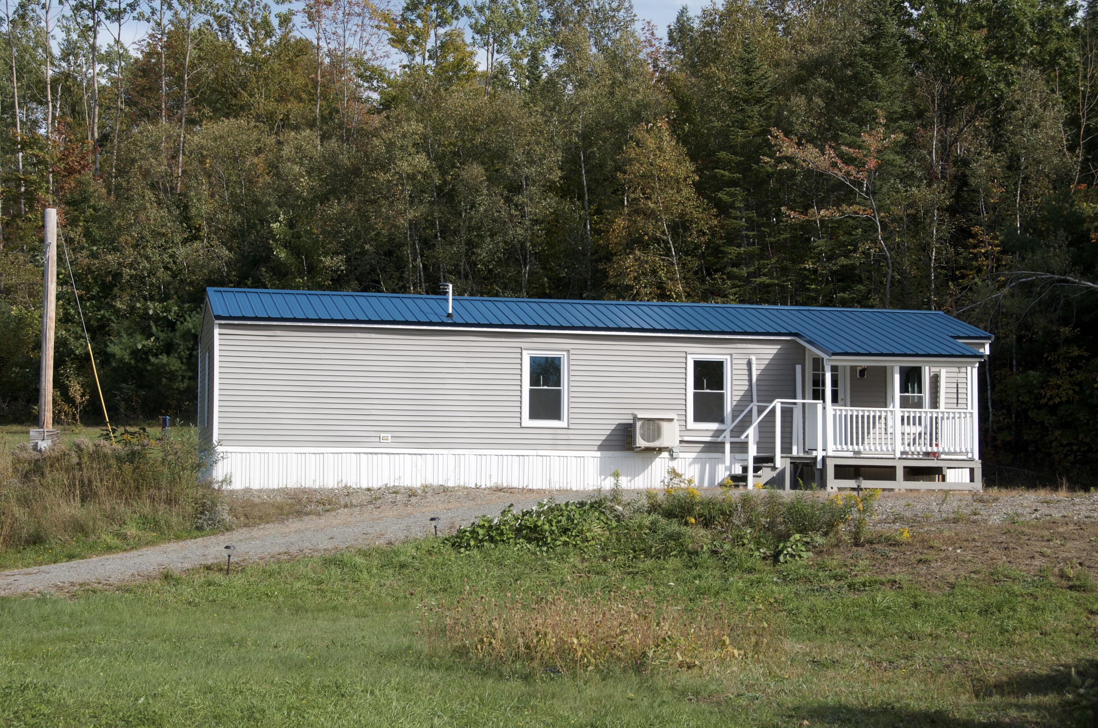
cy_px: 364
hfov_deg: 30.6
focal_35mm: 66
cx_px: 549
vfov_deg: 20.5
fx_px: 2009
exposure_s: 1/250
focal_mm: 44
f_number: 8
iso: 110
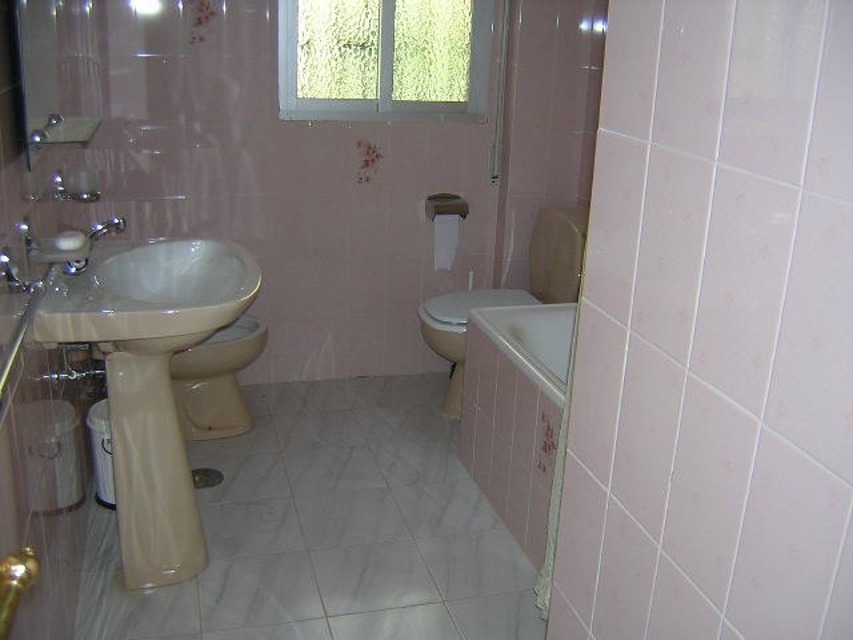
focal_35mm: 36
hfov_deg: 51.4
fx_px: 887
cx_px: 426
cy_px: 320
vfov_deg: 39.7
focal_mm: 4.7
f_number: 2.6
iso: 100
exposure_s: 1/60.1
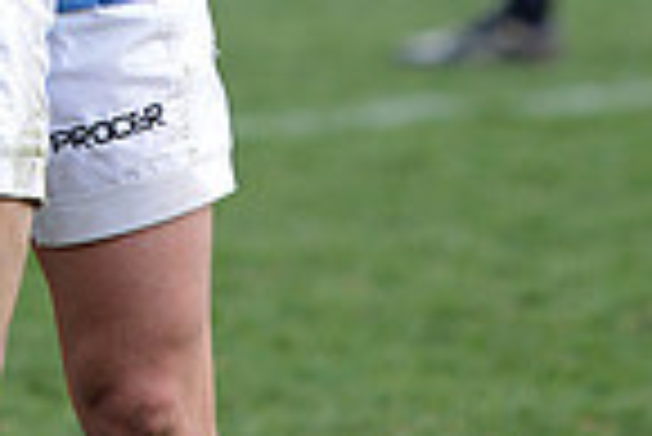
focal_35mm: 698
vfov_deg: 2.0
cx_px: 99
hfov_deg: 3.0
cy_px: -425
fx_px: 12654
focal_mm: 175
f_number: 2.8
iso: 800
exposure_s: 1/500
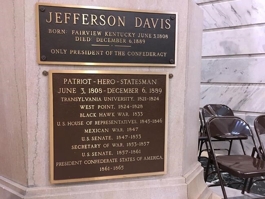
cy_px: 100
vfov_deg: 48.3
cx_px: 132
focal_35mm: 29
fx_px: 222
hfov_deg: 61.6
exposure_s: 1/15
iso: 400
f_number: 2.2
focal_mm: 4.15
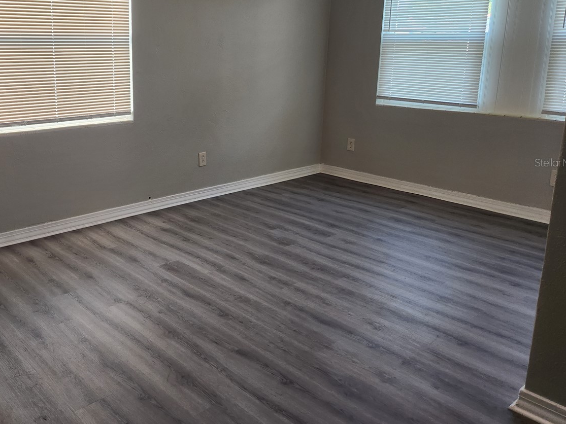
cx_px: 177
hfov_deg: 53.9
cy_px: 162
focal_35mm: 33
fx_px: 540
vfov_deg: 42.7
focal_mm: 5.4
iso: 160
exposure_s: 1/120
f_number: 1.8
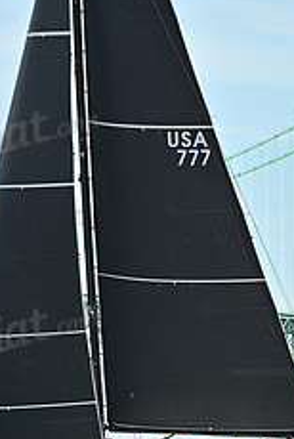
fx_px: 4152
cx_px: 198
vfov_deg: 6.1
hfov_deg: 4.1
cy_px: 221
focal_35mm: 340
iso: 320
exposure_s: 1/1000
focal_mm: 135
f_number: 7.1
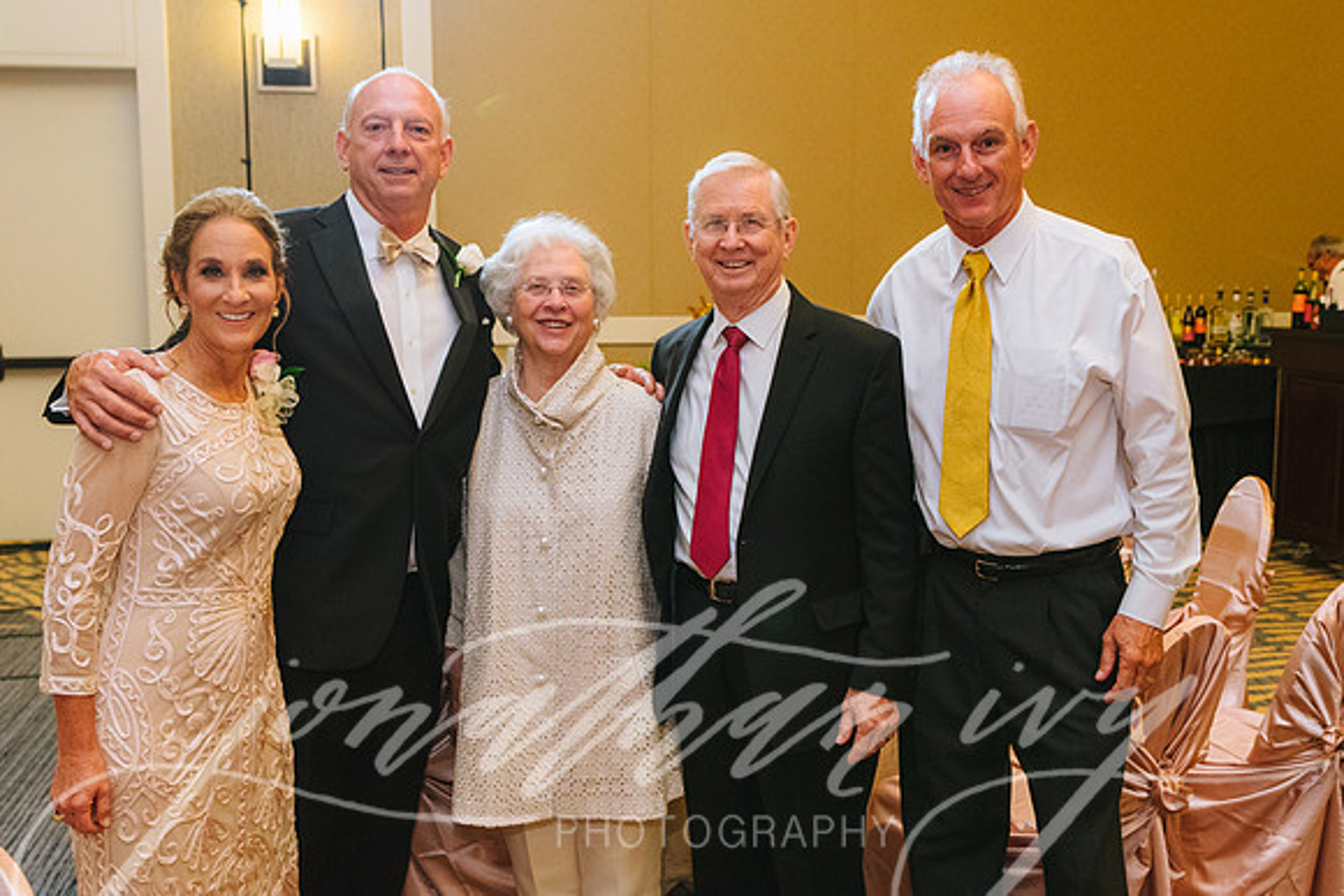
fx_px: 1379
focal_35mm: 37
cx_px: 707
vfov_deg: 36.0
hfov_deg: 51.9
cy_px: 435
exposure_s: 1/125
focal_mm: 35
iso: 3200
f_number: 4
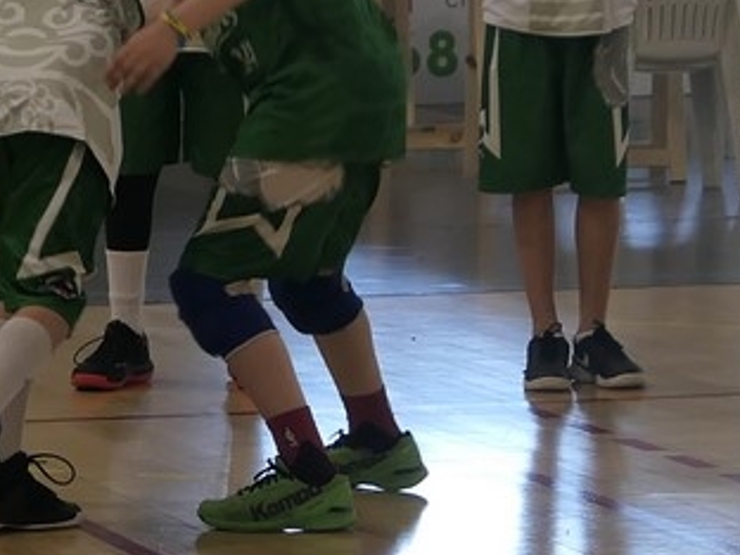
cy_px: 216
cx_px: 126
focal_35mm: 320
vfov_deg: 4.6
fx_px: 6841
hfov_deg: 6.2
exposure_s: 1/125
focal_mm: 26.4
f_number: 2.8
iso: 320
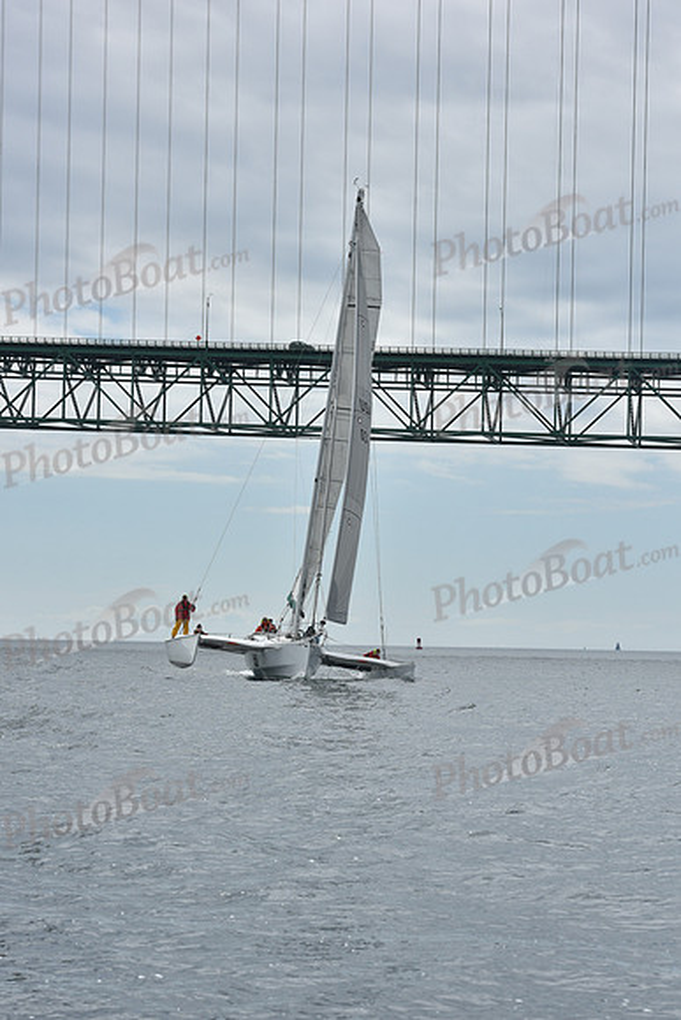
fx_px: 2779
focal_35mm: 98
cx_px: 340
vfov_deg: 20.8
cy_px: 510
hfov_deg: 14.0
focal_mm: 98
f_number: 13
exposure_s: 1/800
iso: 250
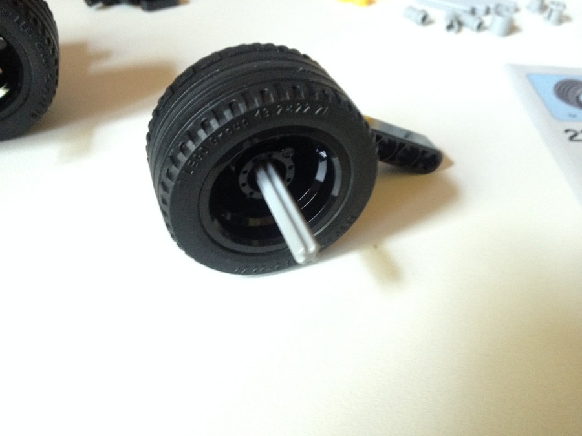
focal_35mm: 35
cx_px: 291
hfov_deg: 52.6
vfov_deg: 40.7
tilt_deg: -42.2
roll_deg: -2.7
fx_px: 588
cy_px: 218
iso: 250
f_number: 2.4
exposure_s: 1/20
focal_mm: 4.28
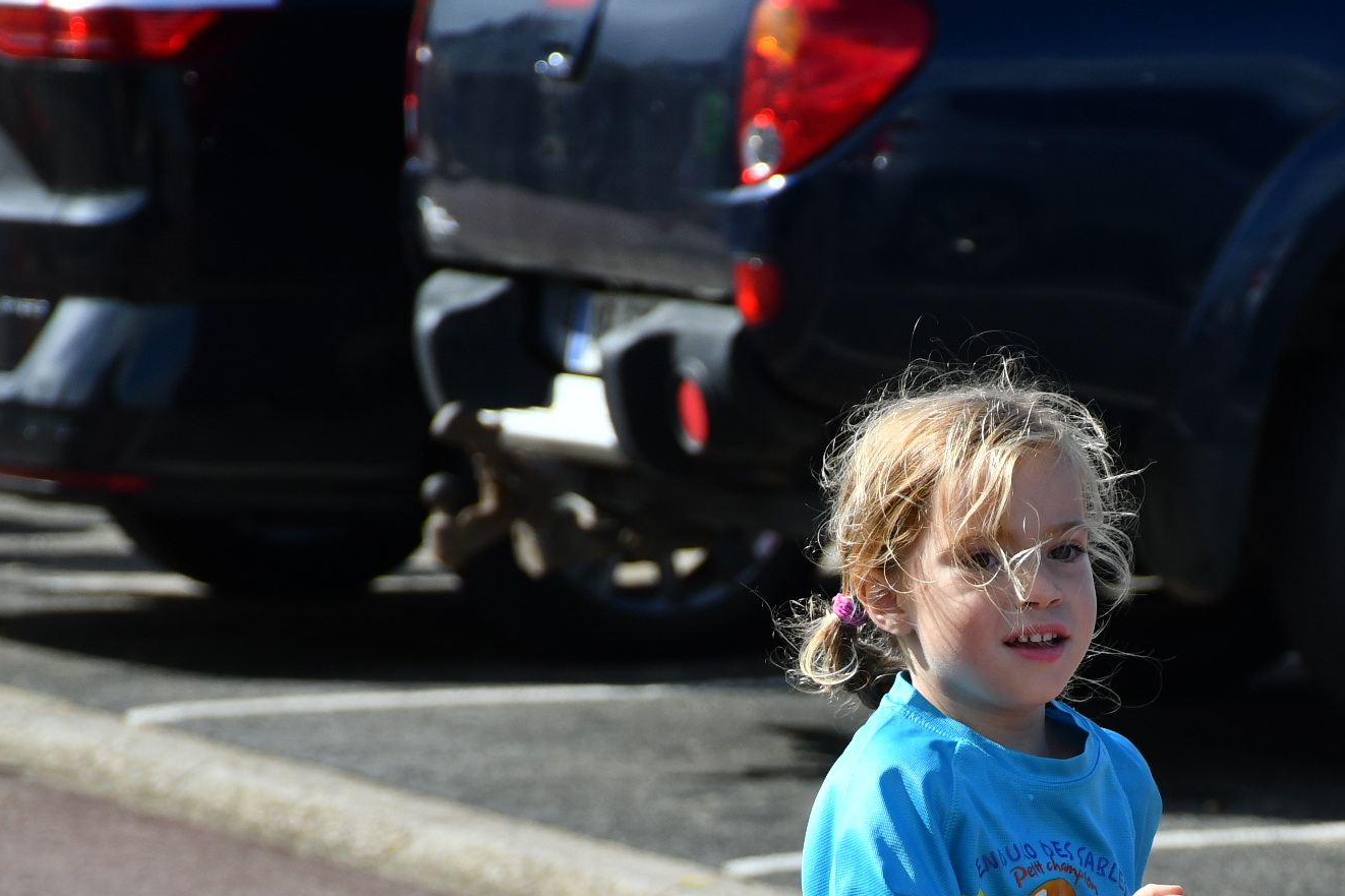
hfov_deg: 6.5
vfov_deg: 4.3
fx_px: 11804
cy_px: 930
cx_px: 1014
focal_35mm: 316
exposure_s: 1/1600
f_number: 5.6
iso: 200
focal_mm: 100
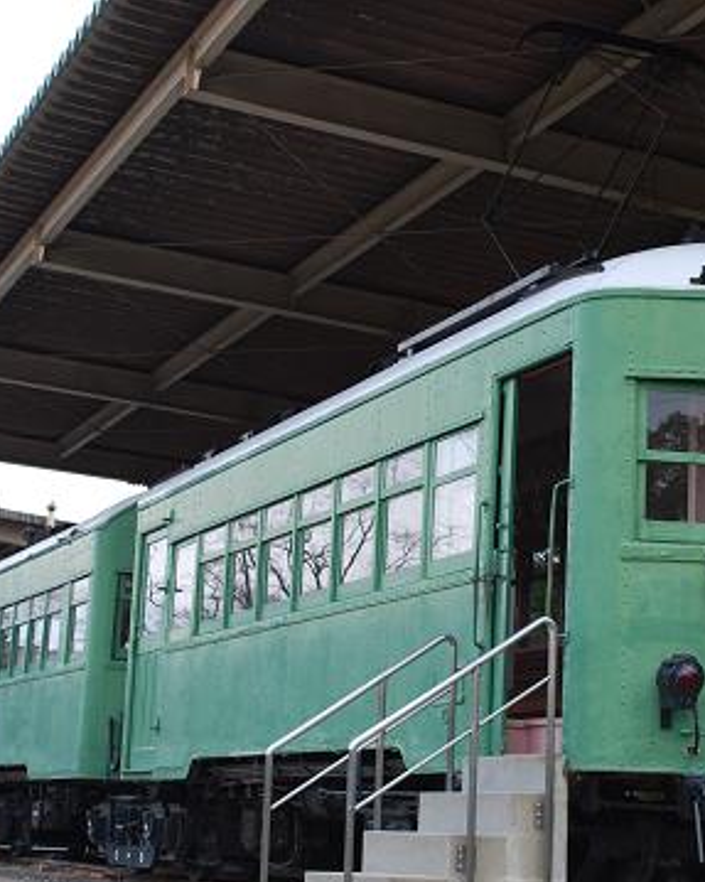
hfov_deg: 20.9
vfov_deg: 26.0
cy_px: 507
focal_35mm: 73
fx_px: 1905
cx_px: 499
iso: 200
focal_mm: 30
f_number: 5
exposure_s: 1/100
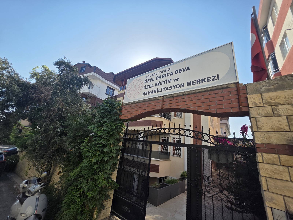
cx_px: 146
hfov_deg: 106.2
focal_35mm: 13
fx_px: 110
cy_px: 110
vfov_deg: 89.9
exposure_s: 1/1606
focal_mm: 2.2
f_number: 1.9
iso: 40
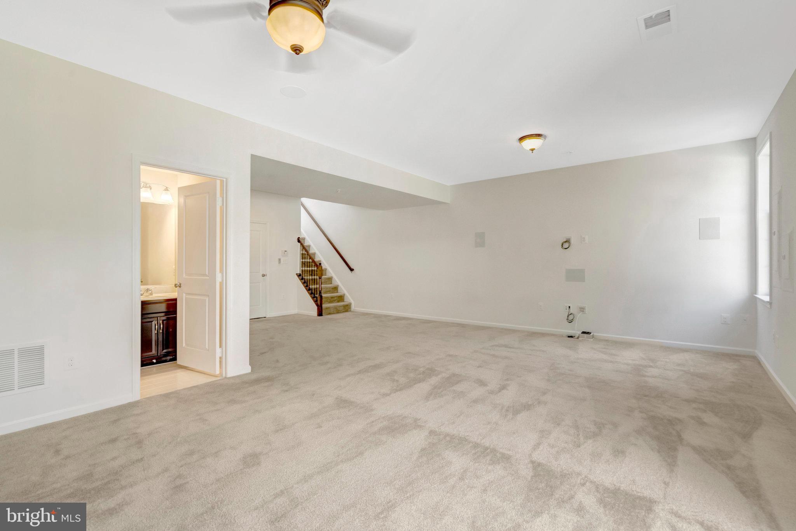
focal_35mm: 16
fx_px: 354
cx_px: 398
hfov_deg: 96.7
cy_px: 266
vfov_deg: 73.8
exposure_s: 1/13
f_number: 8
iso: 1250
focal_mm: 16
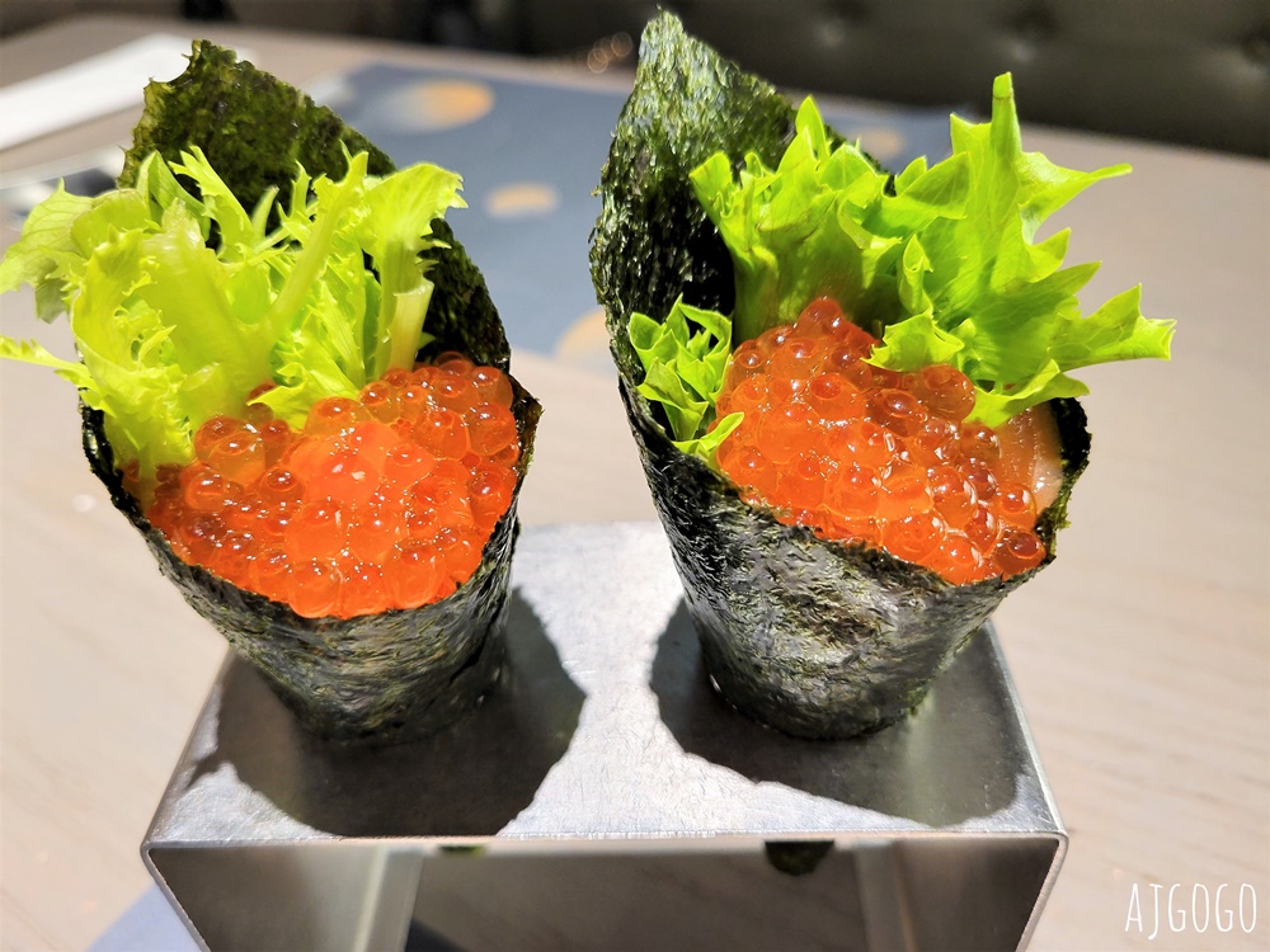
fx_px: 954
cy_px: 476
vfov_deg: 53.1
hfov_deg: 67.3
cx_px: 635
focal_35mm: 26
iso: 200
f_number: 1.8
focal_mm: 5.4
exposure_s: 1/39
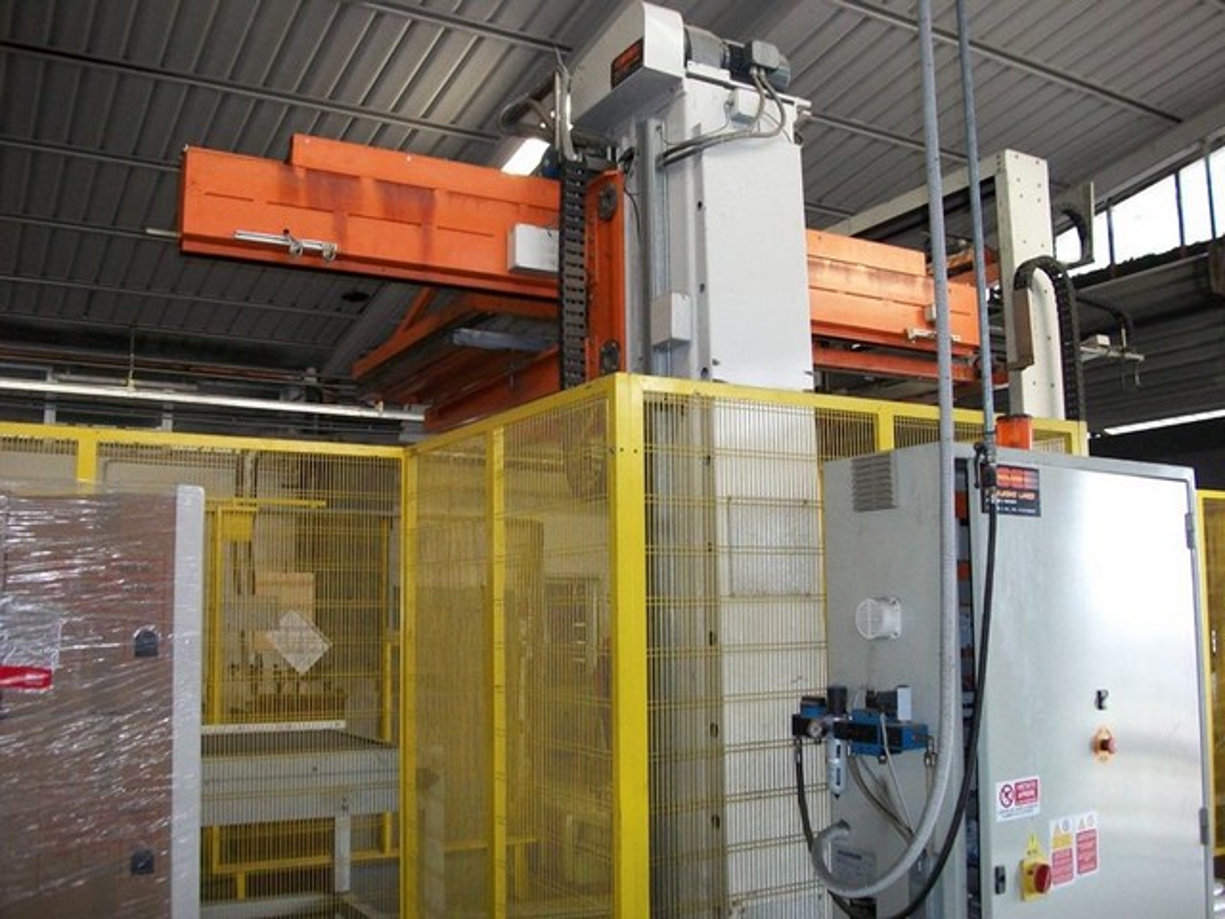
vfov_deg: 44.2
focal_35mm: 32
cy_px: 460
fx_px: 1132
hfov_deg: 56.8
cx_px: 612
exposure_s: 1/30
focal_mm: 5.7
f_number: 2.9
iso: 240
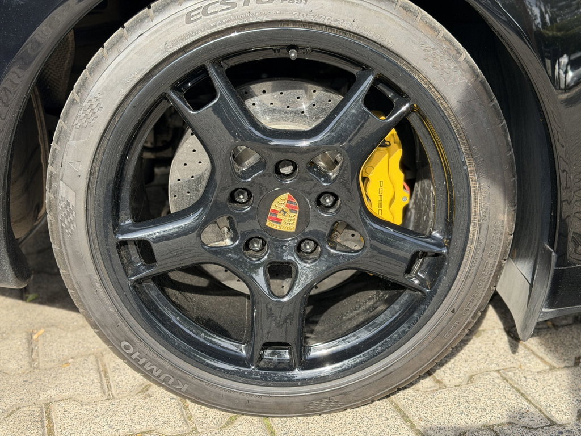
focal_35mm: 48
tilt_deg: -15.4
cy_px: 218
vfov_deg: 30.3
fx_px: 806
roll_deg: +1.6
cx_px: 290
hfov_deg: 39.7
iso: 80
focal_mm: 6.76
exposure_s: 1/675
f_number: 1.78
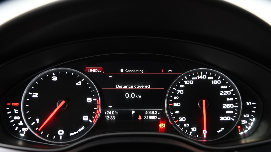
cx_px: 135
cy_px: 89
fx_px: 287
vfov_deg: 29.6
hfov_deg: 50.5
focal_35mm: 40
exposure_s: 1/15
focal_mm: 38
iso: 1000
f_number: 4
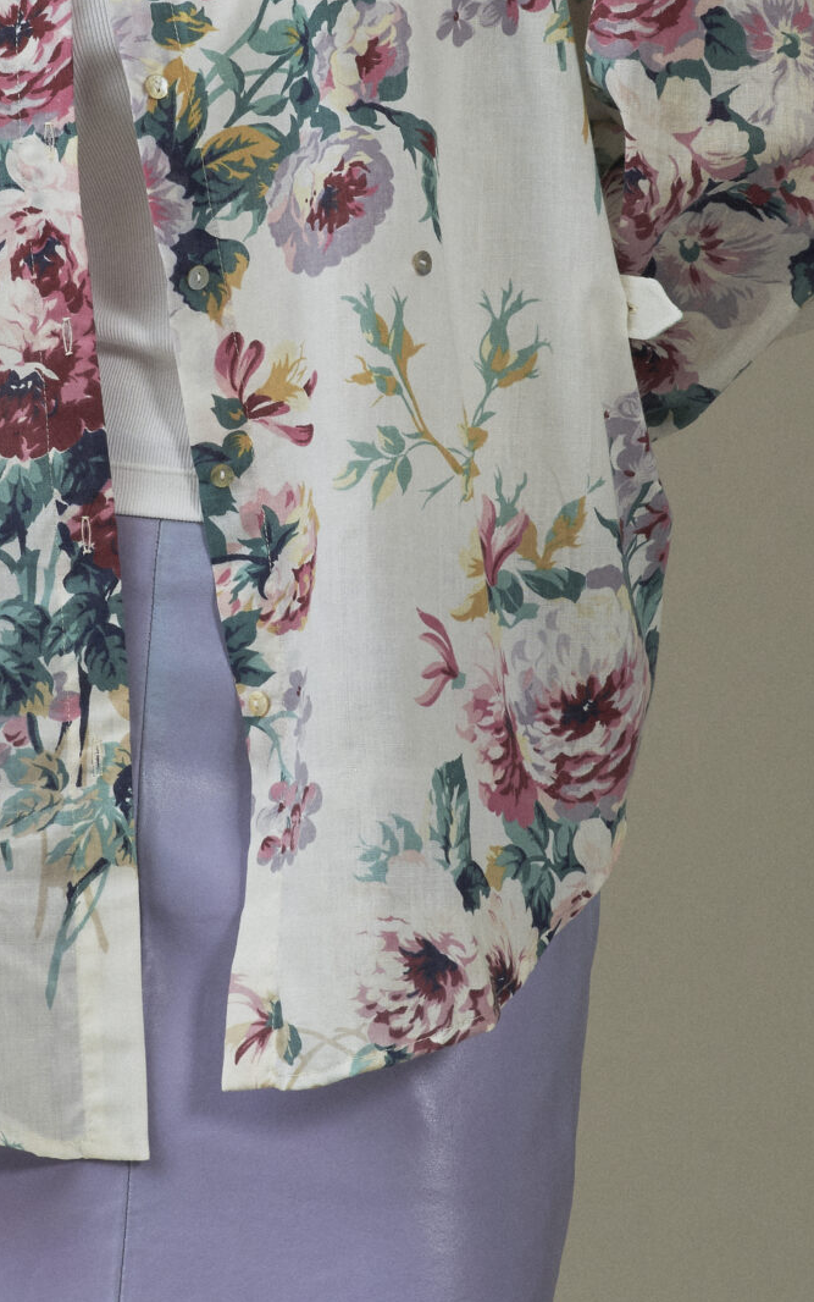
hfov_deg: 5.1
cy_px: 427
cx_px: 218
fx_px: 9115
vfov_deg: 8.2
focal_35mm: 257
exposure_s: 1/160
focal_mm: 105
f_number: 11
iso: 200
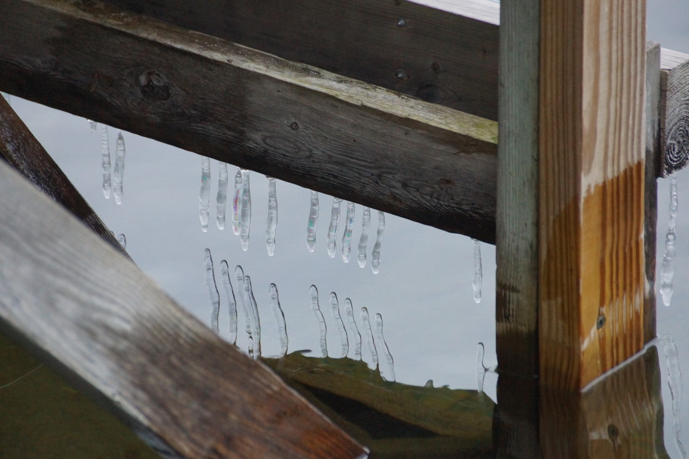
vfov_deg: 3.7
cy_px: 230
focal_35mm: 375
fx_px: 7175
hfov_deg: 5.5
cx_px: 344
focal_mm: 250
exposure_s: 1/320
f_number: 6.3
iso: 1600
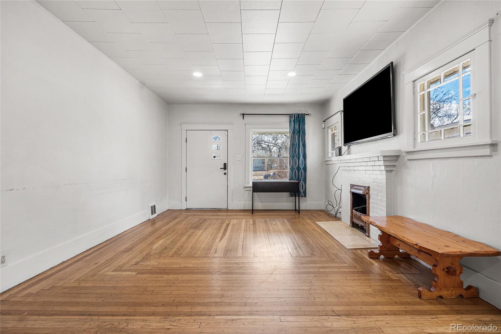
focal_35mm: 16
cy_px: 167
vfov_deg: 72.1
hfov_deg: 95.0
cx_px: 250
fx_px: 230
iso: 200
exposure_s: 1/2
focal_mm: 16.5
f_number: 8
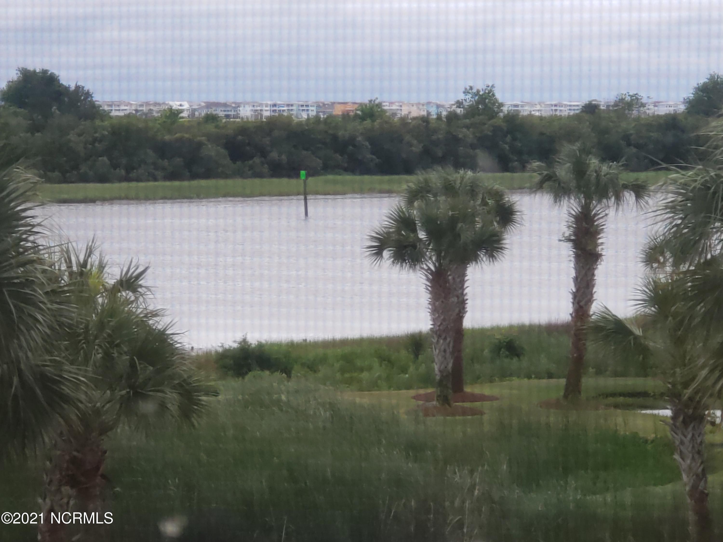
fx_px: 1086
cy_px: 271
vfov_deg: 28.0
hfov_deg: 36.8
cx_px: 362
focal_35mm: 52
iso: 50
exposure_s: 1/120
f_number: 2.4
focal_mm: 6
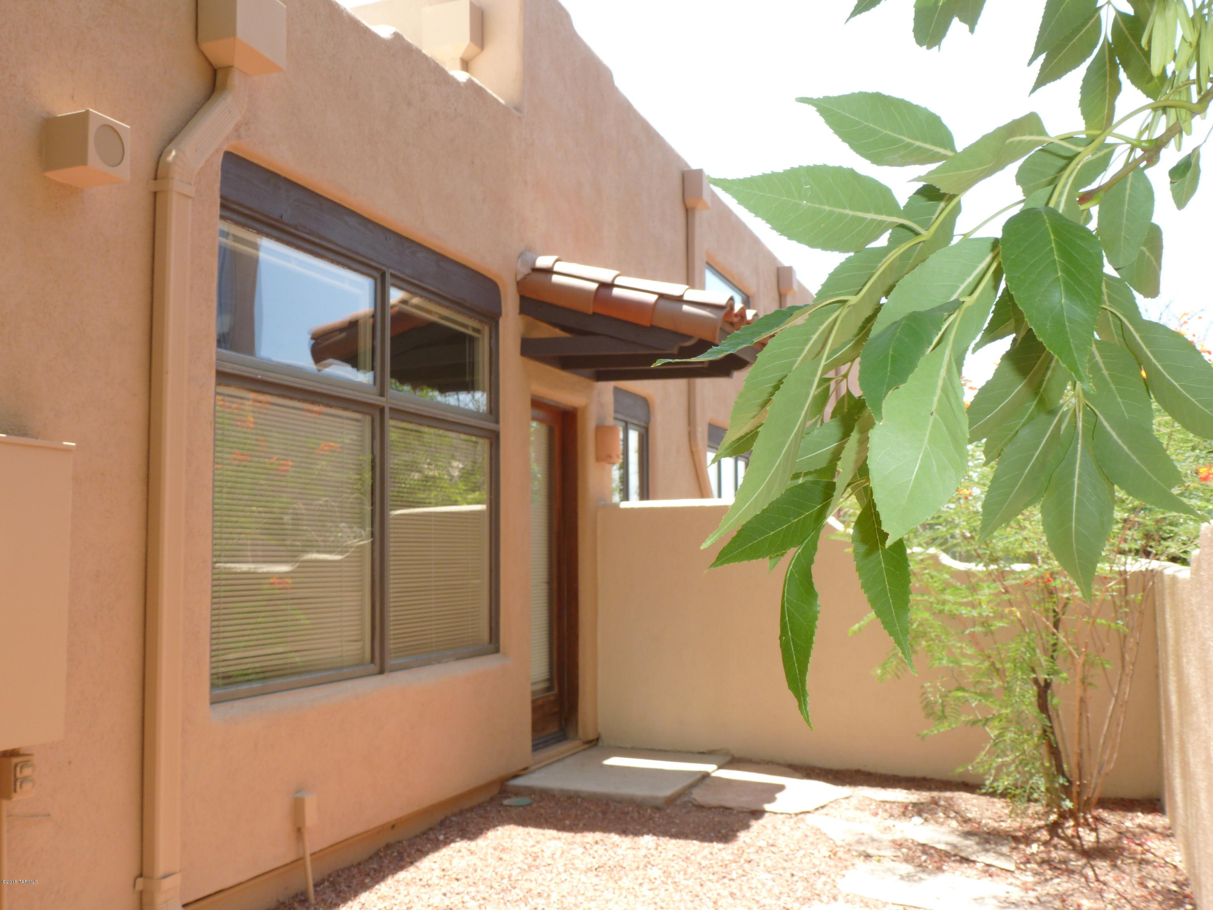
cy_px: 455
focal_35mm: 33
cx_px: 606
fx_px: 1156
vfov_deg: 42.9
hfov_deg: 55.4
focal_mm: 5.9
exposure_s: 1/160
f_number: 4
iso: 100
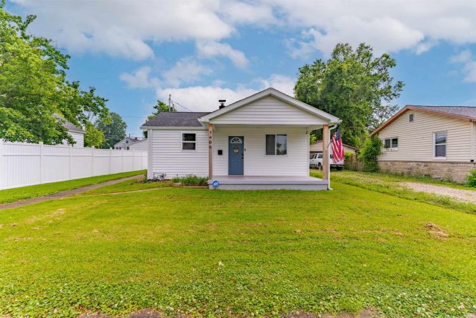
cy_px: 159
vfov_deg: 70.4
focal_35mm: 17
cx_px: 238
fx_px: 225
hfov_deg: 93.3
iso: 100
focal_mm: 17
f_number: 8
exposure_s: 1/1250
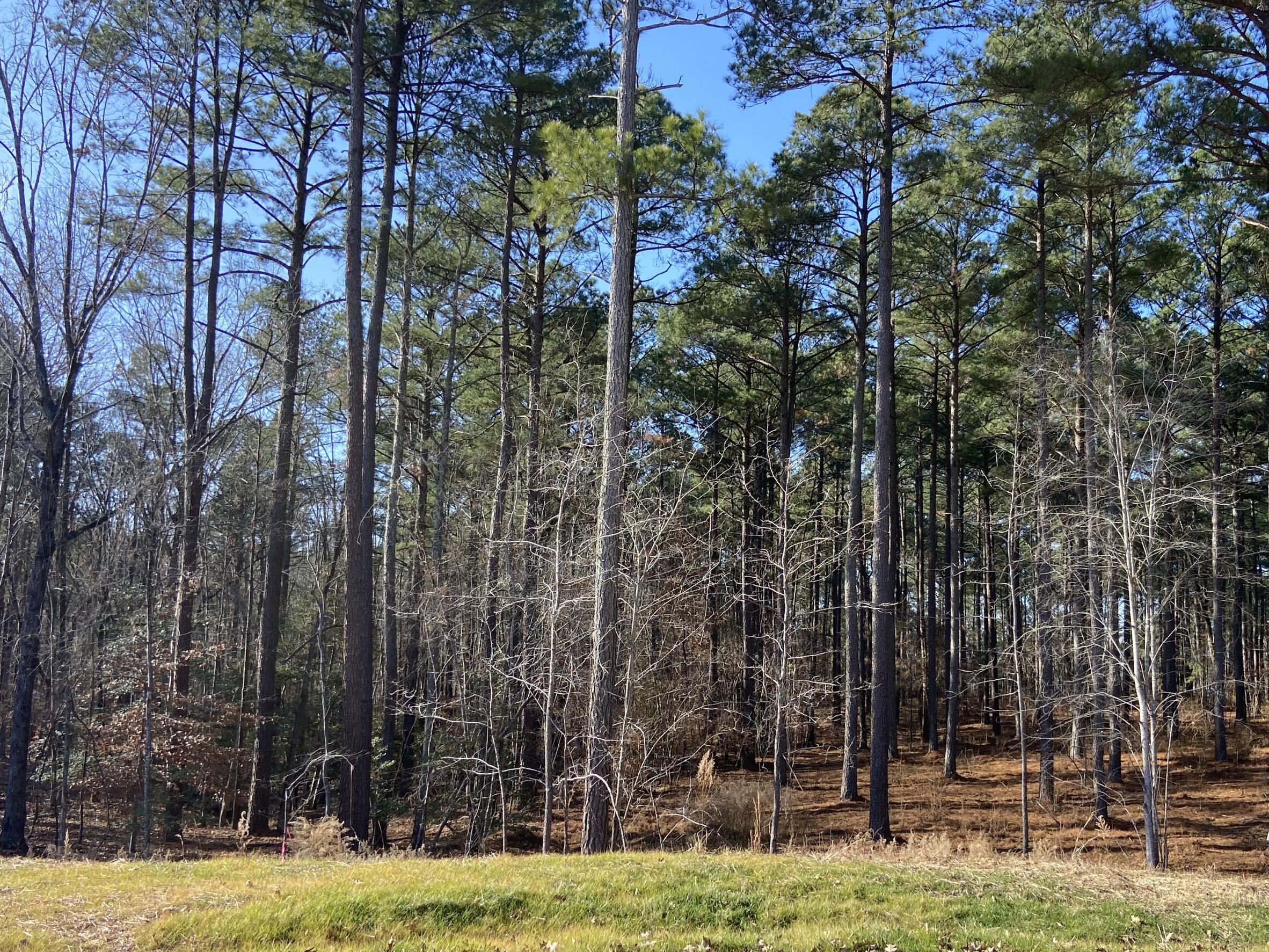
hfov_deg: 54.9
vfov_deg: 42.8
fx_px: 1210
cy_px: 556
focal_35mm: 33
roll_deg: -1.4
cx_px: 762
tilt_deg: +4.8
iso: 32
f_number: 1.8
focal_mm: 4.25
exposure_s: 1/833
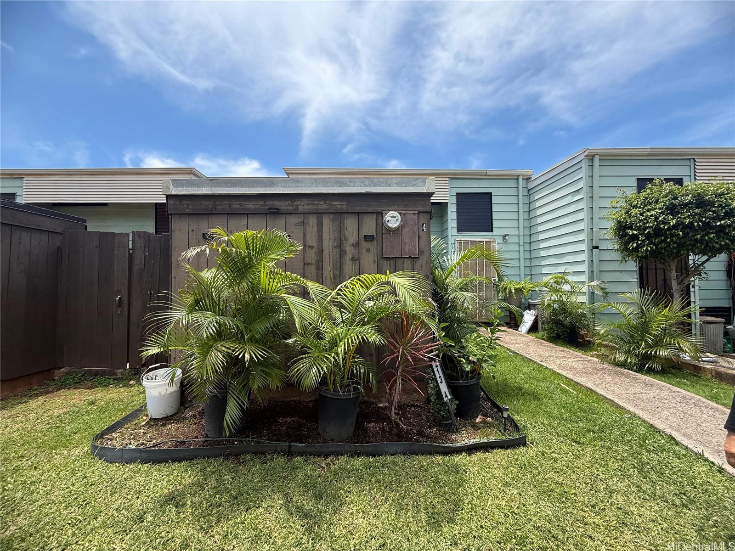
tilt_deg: +2.4
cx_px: 368
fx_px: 297
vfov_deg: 85.7
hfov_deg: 102.1
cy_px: 276
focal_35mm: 14
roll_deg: +0.1
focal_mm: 2.22
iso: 64
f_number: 2.2
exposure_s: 1/942
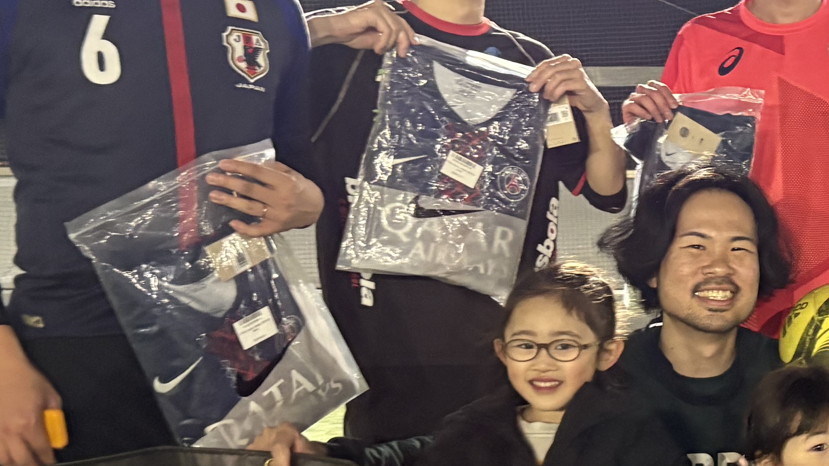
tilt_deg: -2.6
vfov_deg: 15.3
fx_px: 1737
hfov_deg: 24.7
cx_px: 944
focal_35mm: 79
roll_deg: -1.2
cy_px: 295
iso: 500
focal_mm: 5.96
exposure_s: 1/33
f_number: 1.6
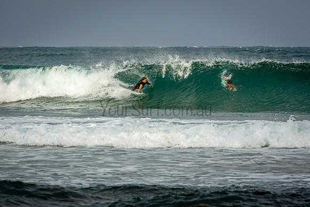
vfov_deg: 4.4
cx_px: 155
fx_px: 2722
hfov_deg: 6.5
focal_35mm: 316
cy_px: 104
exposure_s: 1/1000
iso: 200
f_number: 5.6
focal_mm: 200
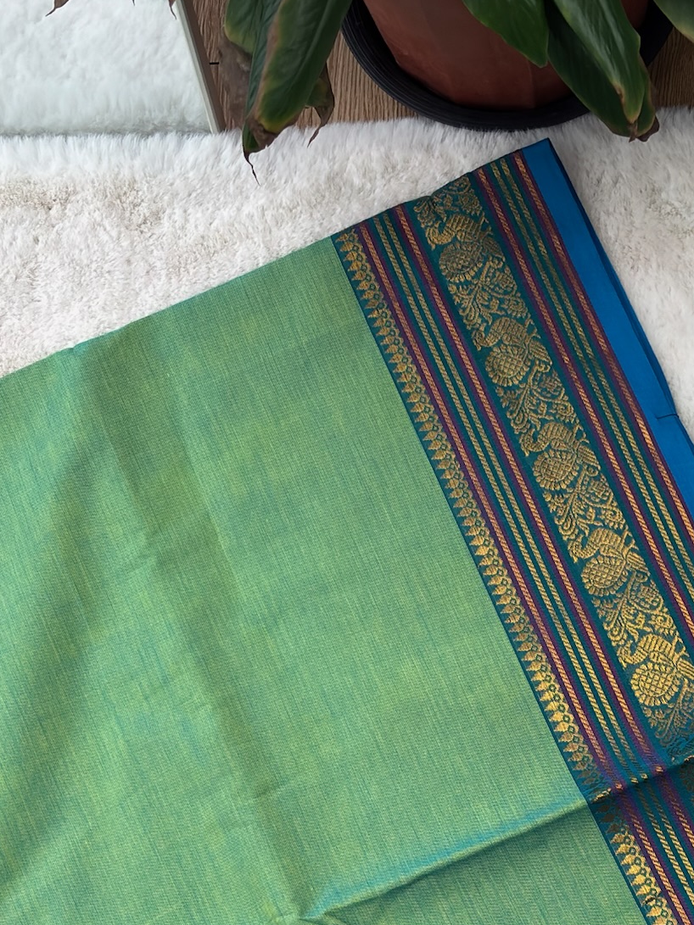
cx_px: 509
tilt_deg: -74.1
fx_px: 2460
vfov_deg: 21.0
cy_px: 753
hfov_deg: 16.0
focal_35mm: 92
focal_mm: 5.96
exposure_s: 1/119
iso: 32
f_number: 1.6
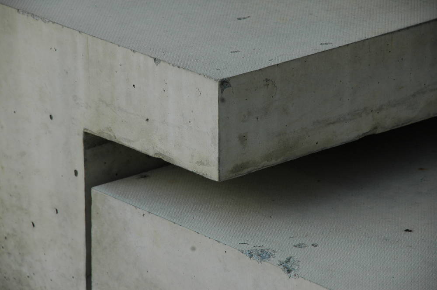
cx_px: 218
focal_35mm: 202
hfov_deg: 10.2
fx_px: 2455
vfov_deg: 6.8
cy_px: 145
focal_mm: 135
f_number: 8
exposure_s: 1/500
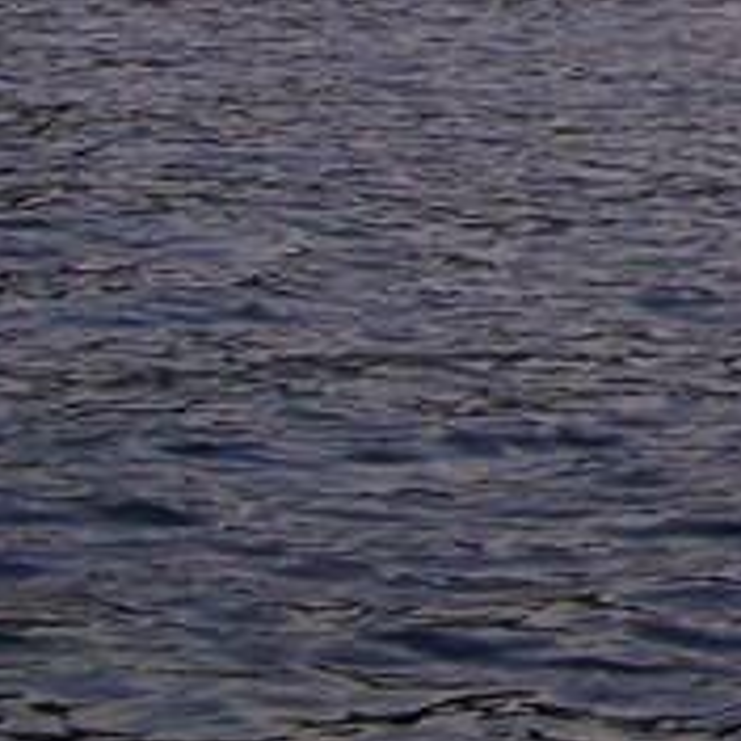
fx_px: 4723
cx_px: 1836
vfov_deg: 8.6
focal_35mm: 195
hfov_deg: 8.2
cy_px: -615
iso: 64
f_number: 4
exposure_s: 1/400
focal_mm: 6.3
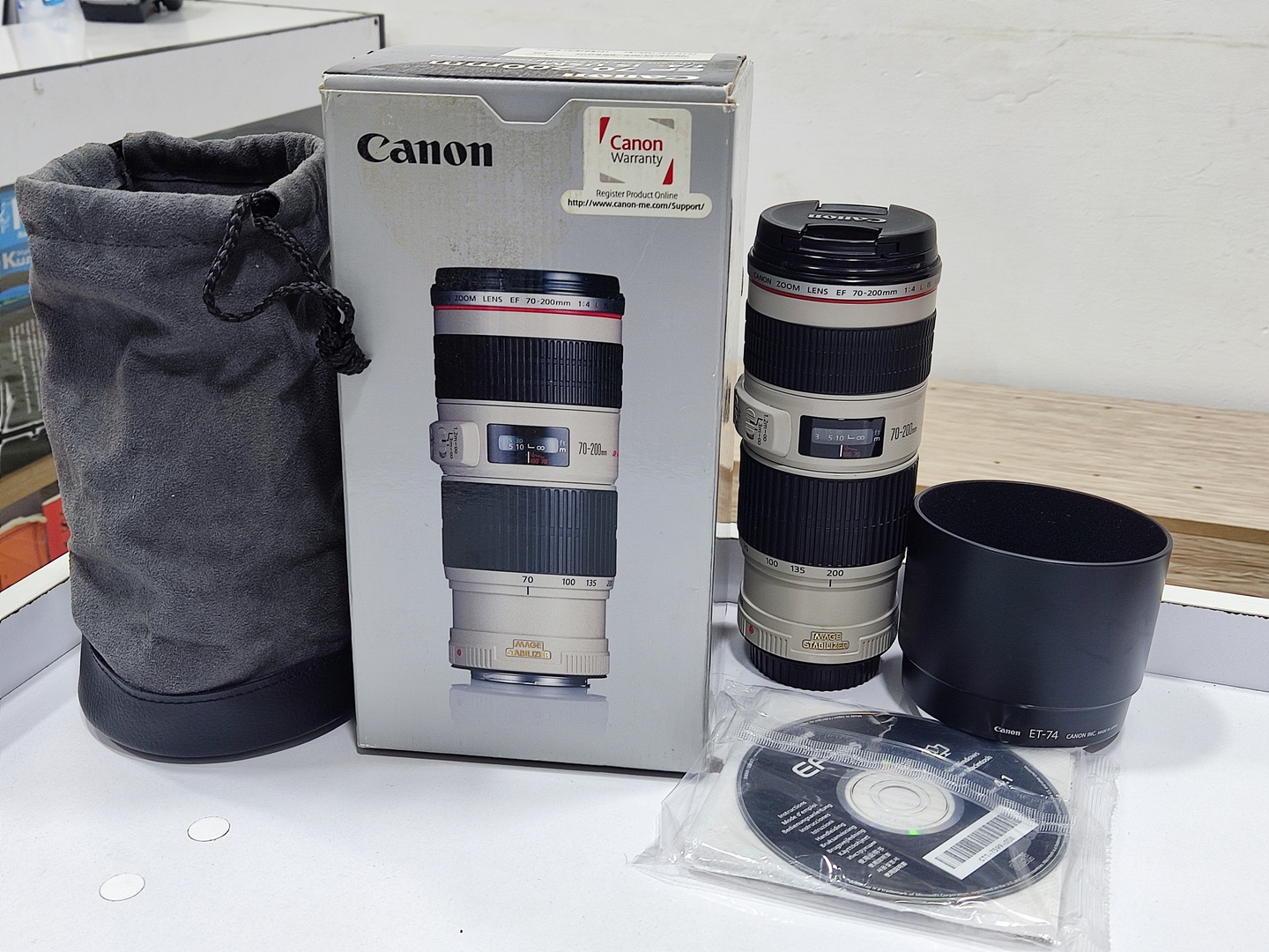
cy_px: 476
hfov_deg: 46.8
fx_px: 1466
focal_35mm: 40
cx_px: 634
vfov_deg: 36.0
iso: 110
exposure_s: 1/50
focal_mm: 4.71
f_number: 1.79
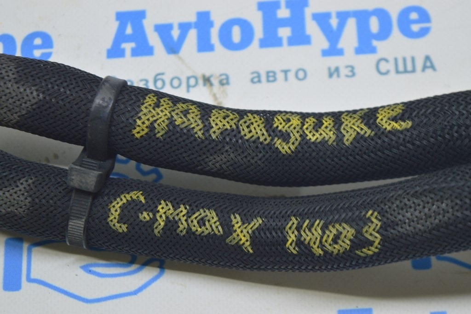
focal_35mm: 82
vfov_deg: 16.5
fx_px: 1078
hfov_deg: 24.6
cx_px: 236
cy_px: 157
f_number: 5.6
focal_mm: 55
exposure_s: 1/20
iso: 400
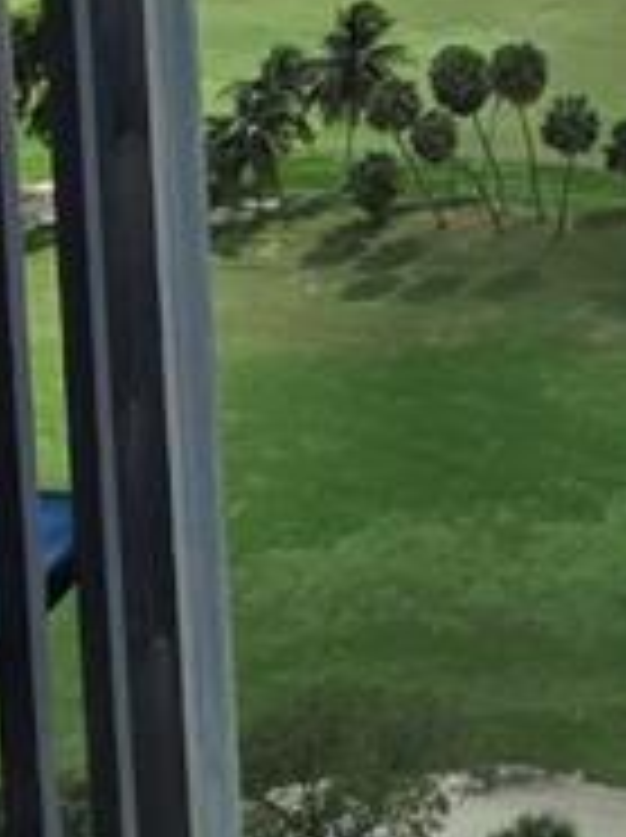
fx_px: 2030
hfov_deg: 14.8
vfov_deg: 20.3
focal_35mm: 84
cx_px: 1198
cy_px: -382
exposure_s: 1/1509
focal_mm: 2.2
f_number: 2.2
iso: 50
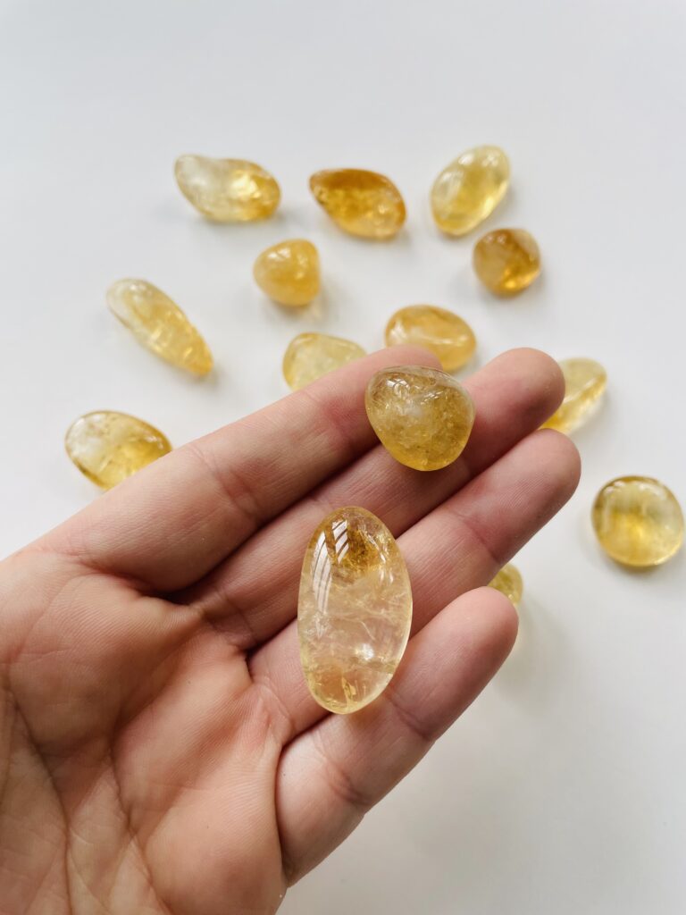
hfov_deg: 53.1
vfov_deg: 67.3
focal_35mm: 26
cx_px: 343
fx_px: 687
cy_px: 458
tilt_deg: -70.8
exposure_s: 1/543
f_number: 1.6
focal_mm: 4.2
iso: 32
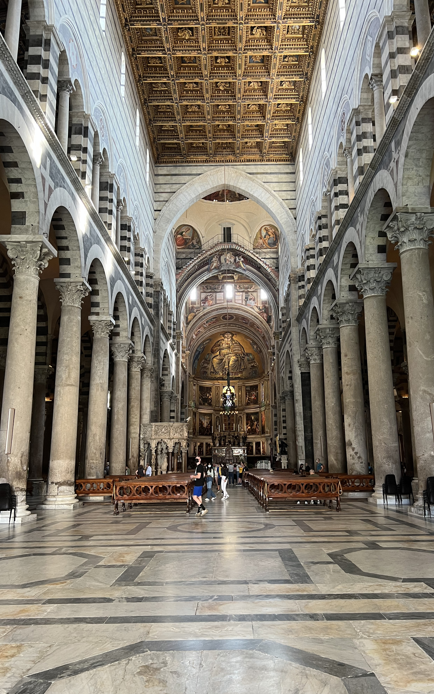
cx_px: 228
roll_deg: +0.8
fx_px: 530
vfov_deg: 66.5
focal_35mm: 28
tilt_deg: +12.4
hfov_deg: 44.5
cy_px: 348
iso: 125
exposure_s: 1/49
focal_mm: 5.7
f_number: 1.5
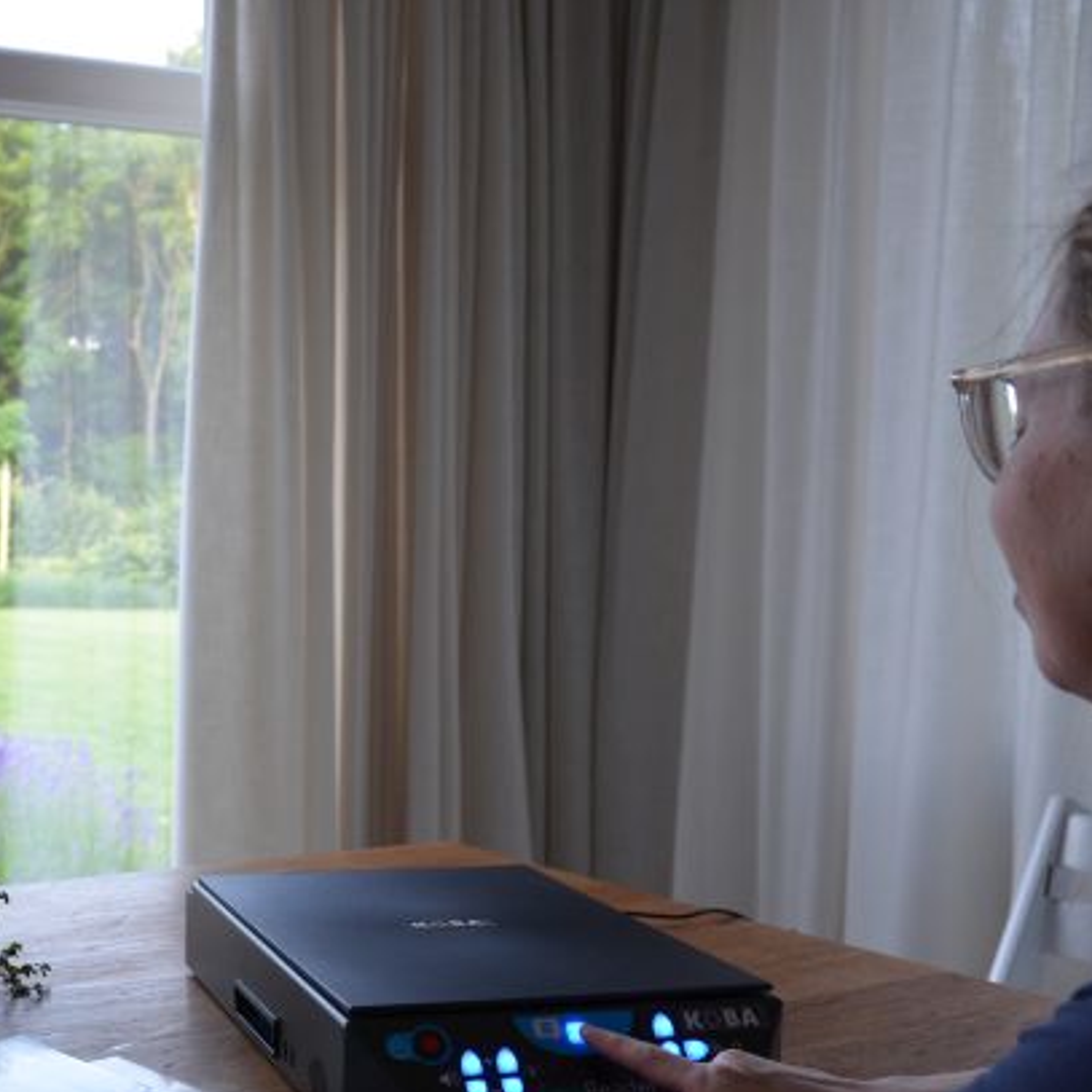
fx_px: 1963
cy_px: 703
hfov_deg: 30.0
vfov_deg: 30.9
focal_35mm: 55
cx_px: 158
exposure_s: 1/100
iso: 400
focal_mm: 22
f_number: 5
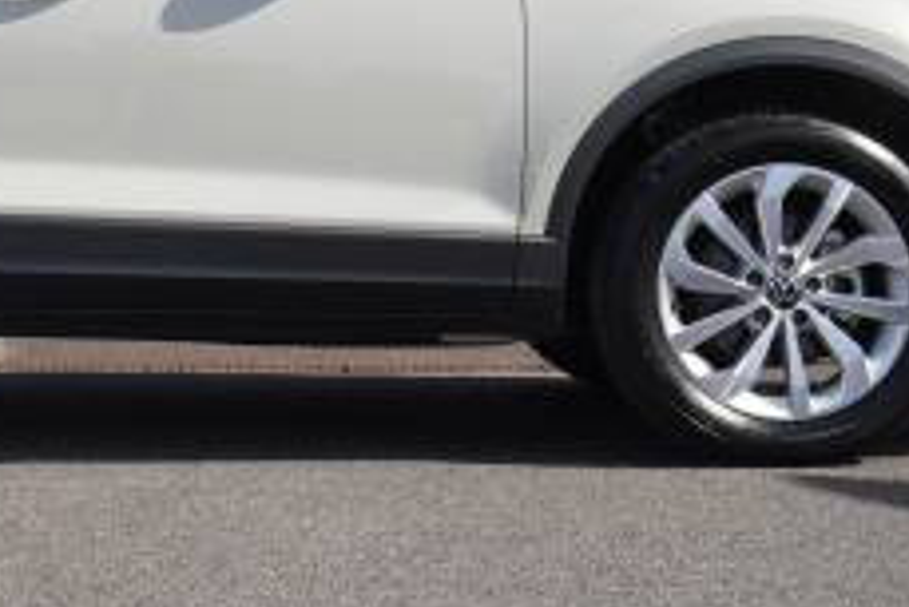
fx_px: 3067
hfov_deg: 16.6
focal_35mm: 121
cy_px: -20
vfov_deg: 11.2
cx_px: 67
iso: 100
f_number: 7.1
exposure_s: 1/160
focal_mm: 29
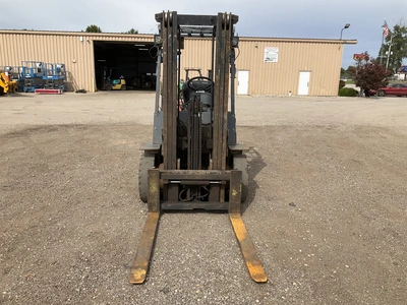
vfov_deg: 48.2
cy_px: 152
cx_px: 204
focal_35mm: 29
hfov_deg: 61.7
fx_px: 341
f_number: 1.8
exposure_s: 1/1675
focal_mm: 3
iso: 25
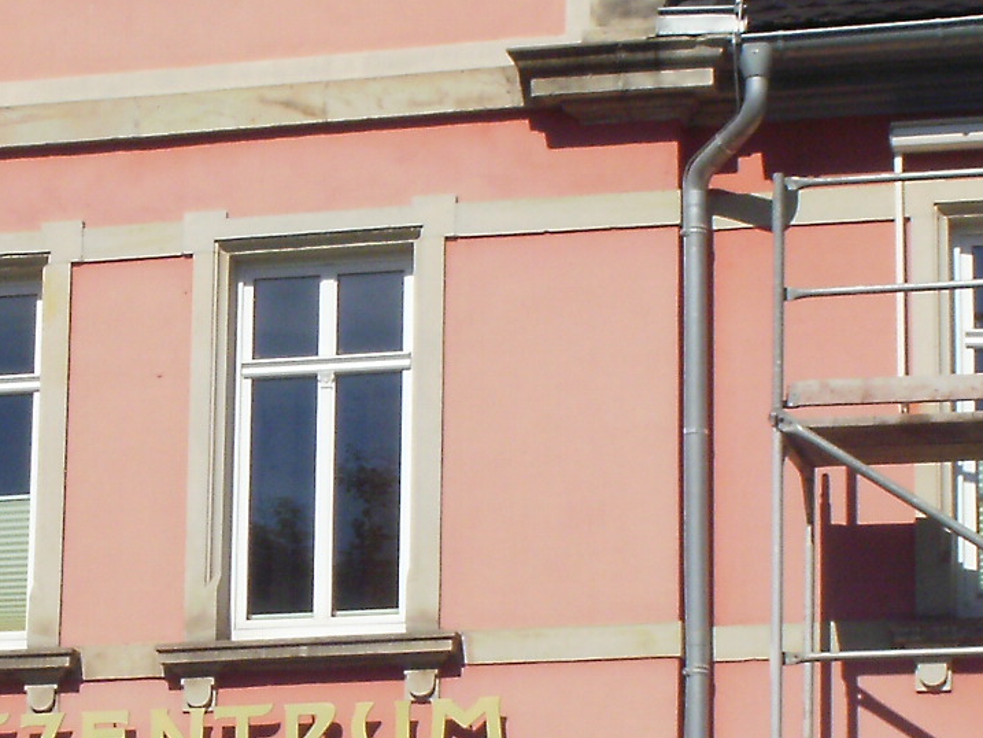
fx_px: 4459
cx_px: 343
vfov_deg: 9.4
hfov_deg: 12.6
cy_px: 588
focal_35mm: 157
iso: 100
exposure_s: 1/500
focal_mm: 7.7
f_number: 6.3
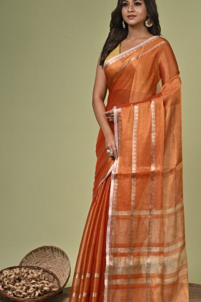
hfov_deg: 11.6
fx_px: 988
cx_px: 133
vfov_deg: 17.3
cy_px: 155
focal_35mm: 118
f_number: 8
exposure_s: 1/160
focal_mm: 85
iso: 400
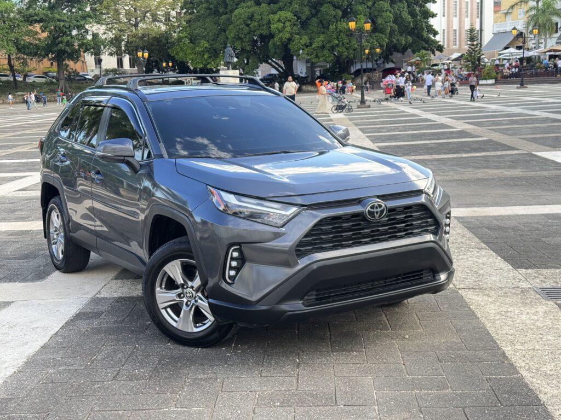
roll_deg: +2.6
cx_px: 280
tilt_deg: -9.0
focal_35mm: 48
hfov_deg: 39.7
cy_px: 210
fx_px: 778
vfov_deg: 30.3
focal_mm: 6.76
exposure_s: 1/250
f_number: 1.78
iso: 64
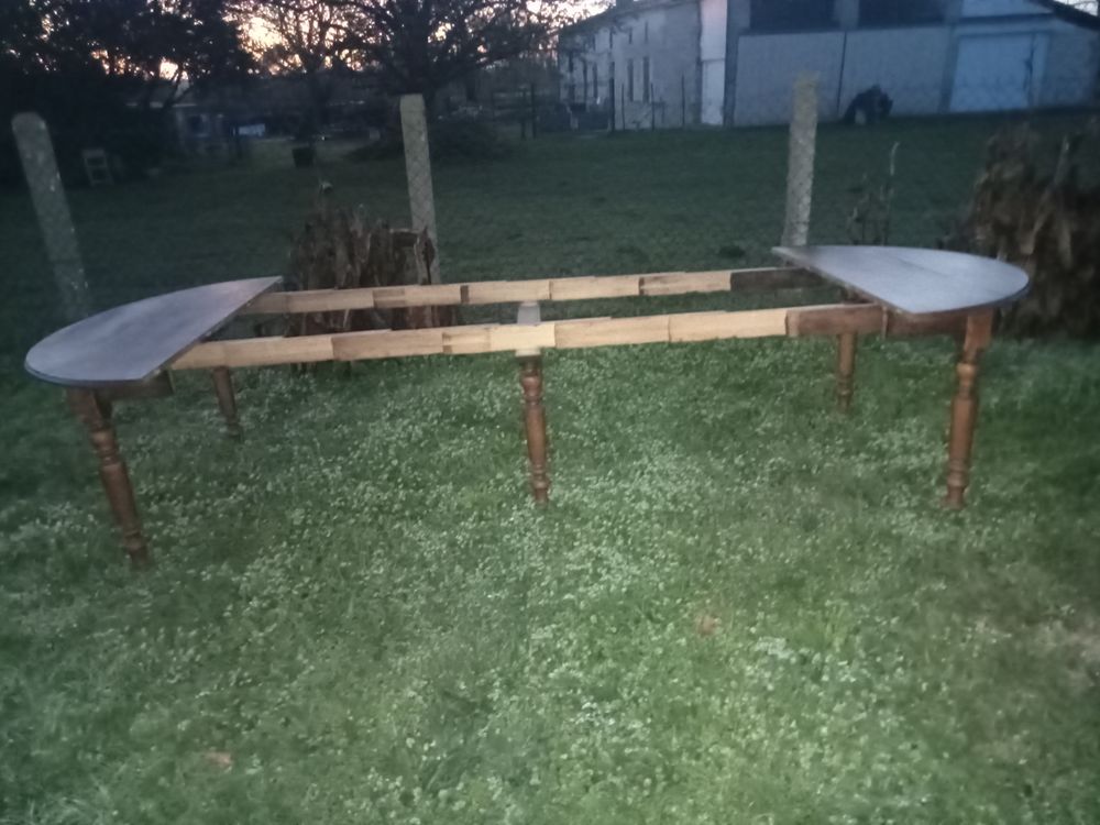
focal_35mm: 28
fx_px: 890
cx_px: 550
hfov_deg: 63.4
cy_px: 412
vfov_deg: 49.7
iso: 5461
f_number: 2.2
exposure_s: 1/12.5
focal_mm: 3.46
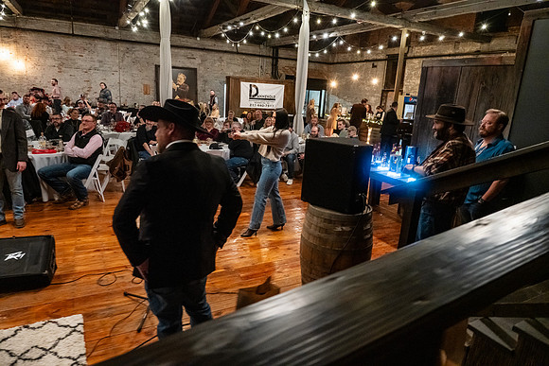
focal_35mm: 24
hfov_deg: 73.7
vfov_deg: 53.2
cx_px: 274
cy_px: 183
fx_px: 366
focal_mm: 24
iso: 6400
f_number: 6.3
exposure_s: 1/40
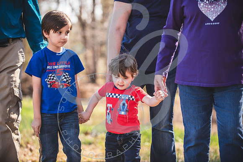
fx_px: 743
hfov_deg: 18.6
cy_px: 81
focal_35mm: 110
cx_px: 122
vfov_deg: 12.5
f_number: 2.8
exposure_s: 1/500
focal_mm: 110
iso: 100
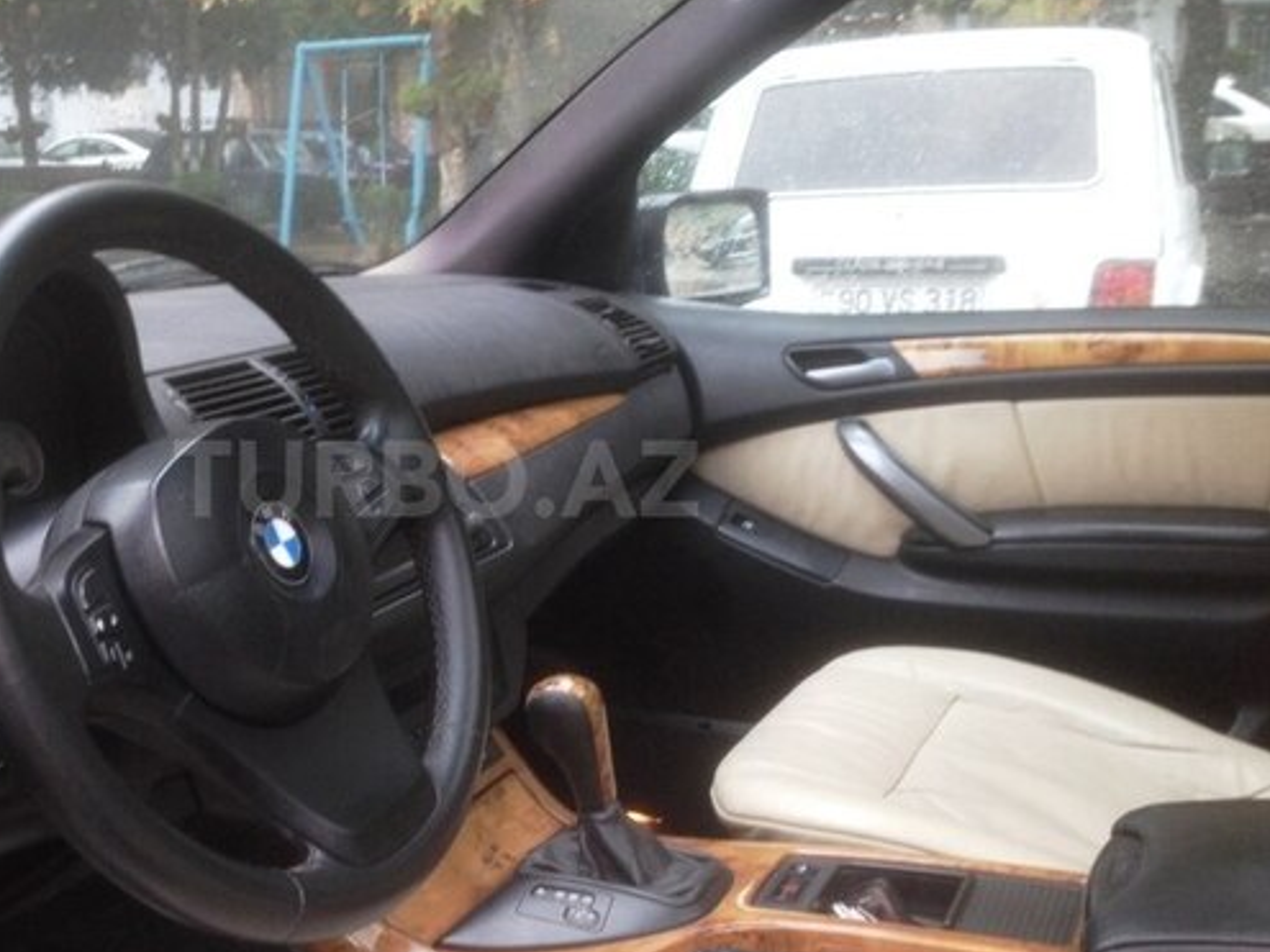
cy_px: 479
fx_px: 1614
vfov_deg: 32.9
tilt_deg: -12.4
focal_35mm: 44
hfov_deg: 42.4
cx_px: 436
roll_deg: +1.1
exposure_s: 1/20
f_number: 2.4
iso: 64
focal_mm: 4.12
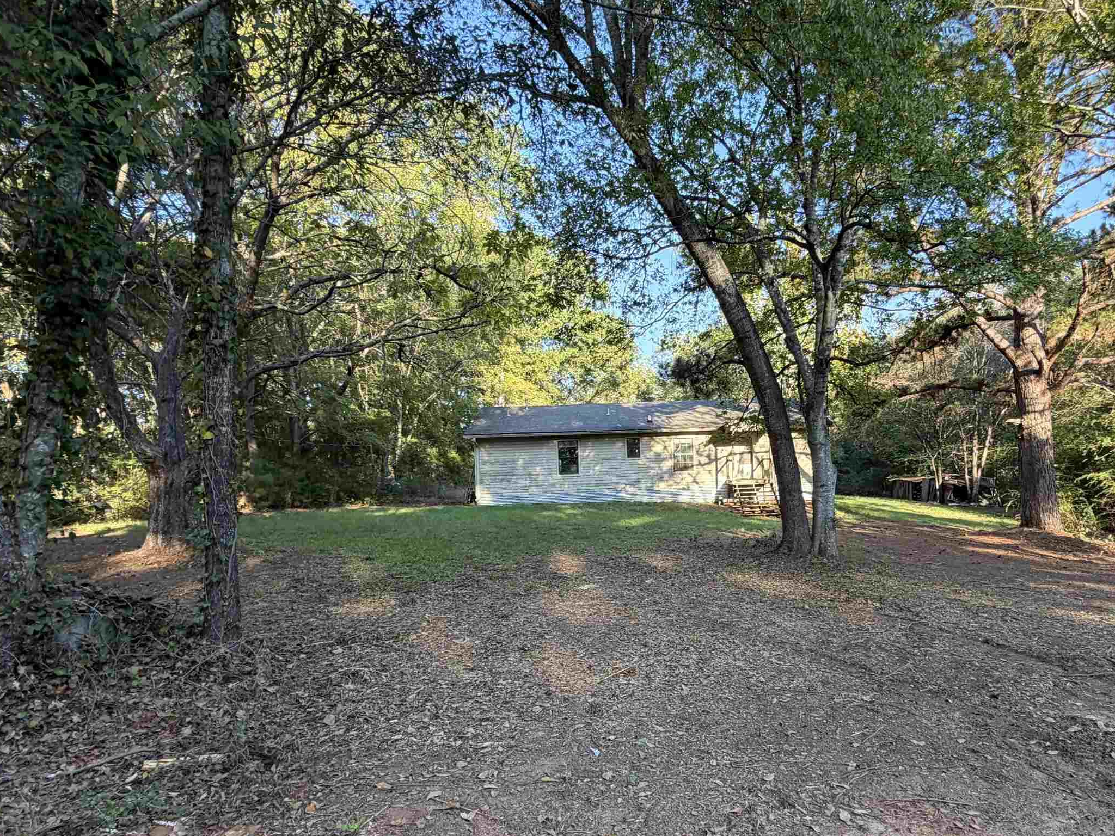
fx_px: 676
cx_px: 664
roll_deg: +1.5
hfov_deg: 78.2
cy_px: 494
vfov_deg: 63.0
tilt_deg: -0.3
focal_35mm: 21
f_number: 2.2
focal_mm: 2.22
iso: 64
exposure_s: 1/121
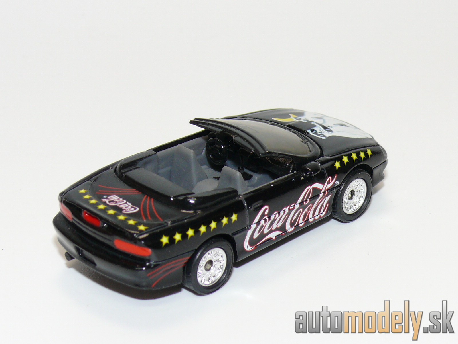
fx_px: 1363
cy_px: 172
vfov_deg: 14.4
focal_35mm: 103
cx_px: 229
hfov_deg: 19.1
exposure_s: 1/30
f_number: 4
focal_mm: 13.6
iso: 100
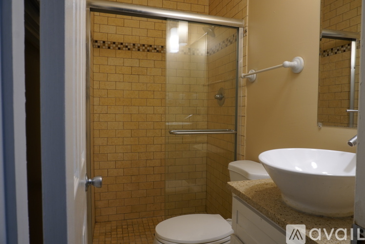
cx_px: 182
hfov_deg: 73.7
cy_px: 122
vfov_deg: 53.2
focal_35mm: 24
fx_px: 244
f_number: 9
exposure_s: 1/8
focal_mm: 16
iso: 250
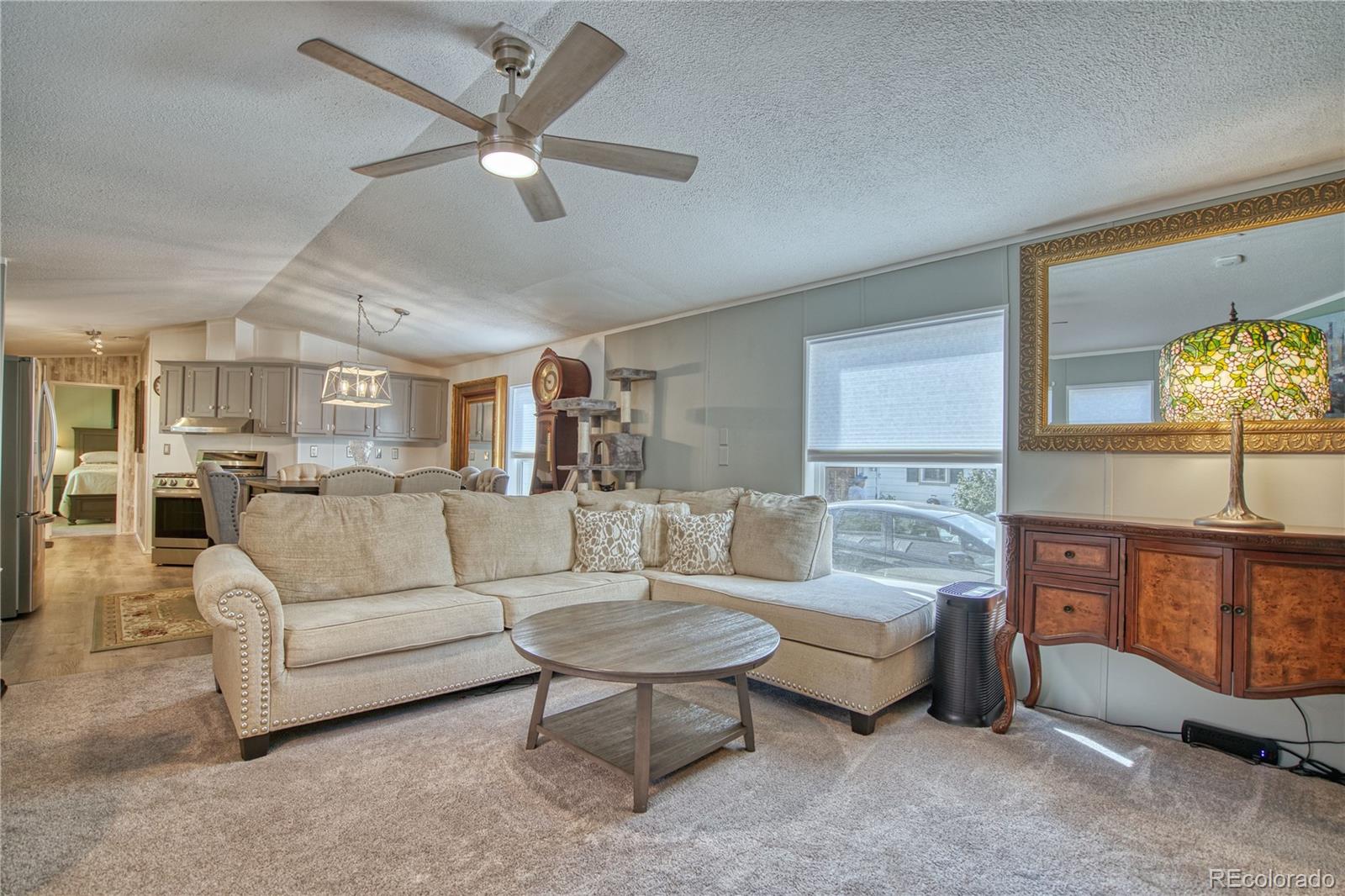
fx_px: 598
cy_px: 448
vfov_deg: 73.7
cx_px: 672
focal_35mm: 16
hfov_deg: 96.7
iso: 500
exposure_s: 1/320
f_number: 4
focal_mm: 16
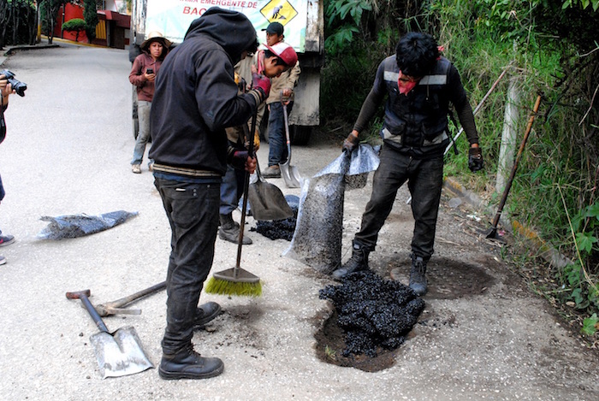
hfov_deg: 46.3
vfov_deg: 32.0
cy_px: 200
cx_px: 300
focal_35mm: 42
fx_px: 700
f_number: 13
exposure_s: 1/200
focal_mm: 28
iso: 1600
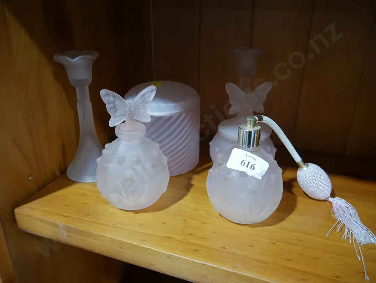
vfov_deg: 49.8
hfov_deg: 63.4
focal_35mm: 28
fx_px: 304
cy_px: 142
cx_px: 188
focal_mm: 14
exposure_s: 1/60
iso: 640
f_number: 3.5
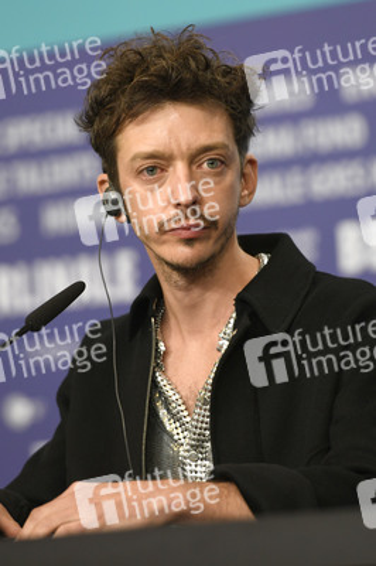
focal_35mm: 200
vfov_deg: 10.3
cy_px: 283
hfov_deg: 6.9
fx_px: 3139
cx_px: 188
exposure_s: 1/250
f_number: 3.2
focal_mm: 200
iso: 1250
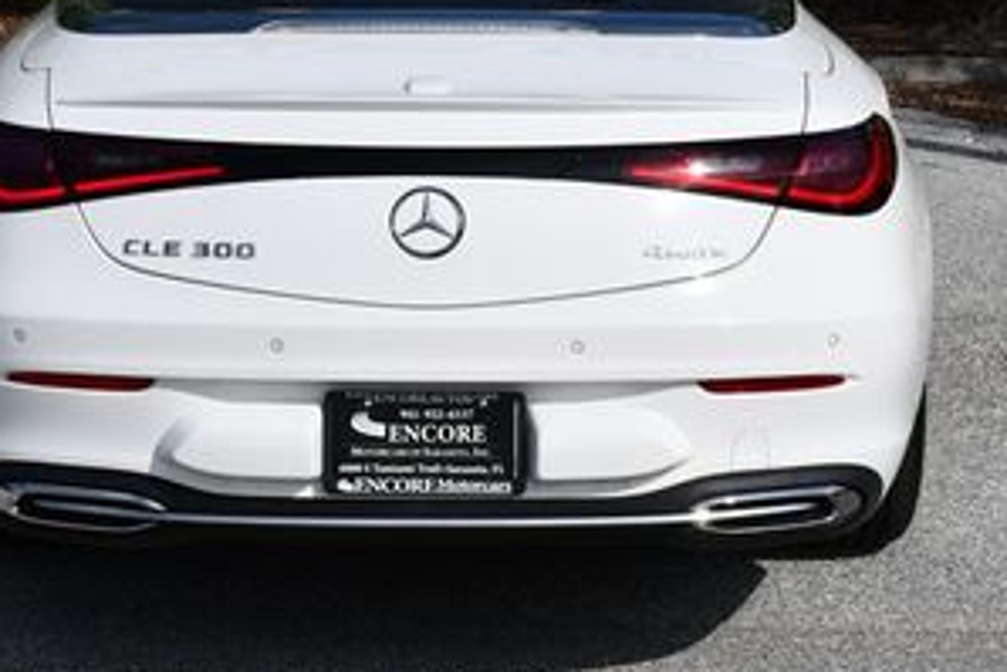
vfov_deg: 13.2
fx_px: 2882
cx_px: 419
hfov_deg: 19.8
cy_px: 142
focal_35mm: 103
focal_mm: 24
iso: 100
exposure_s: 1/400
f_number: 10
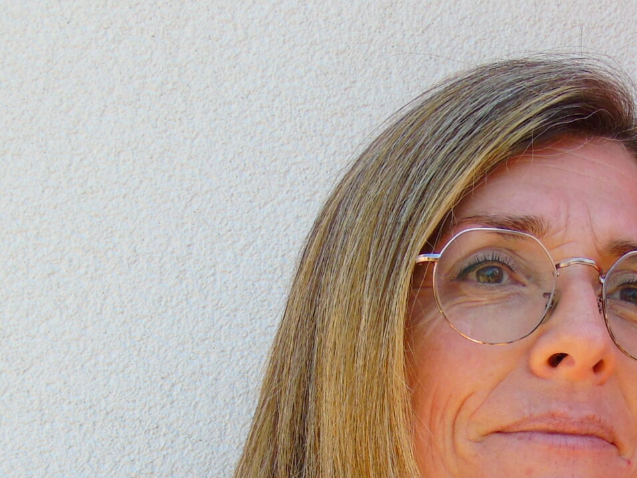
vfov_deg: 18.0
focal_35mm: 78
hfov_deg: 24.8
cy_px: 566
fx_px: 1435
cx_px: 449
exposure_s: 1/160
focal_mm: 5.2
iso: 80
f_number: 3.6
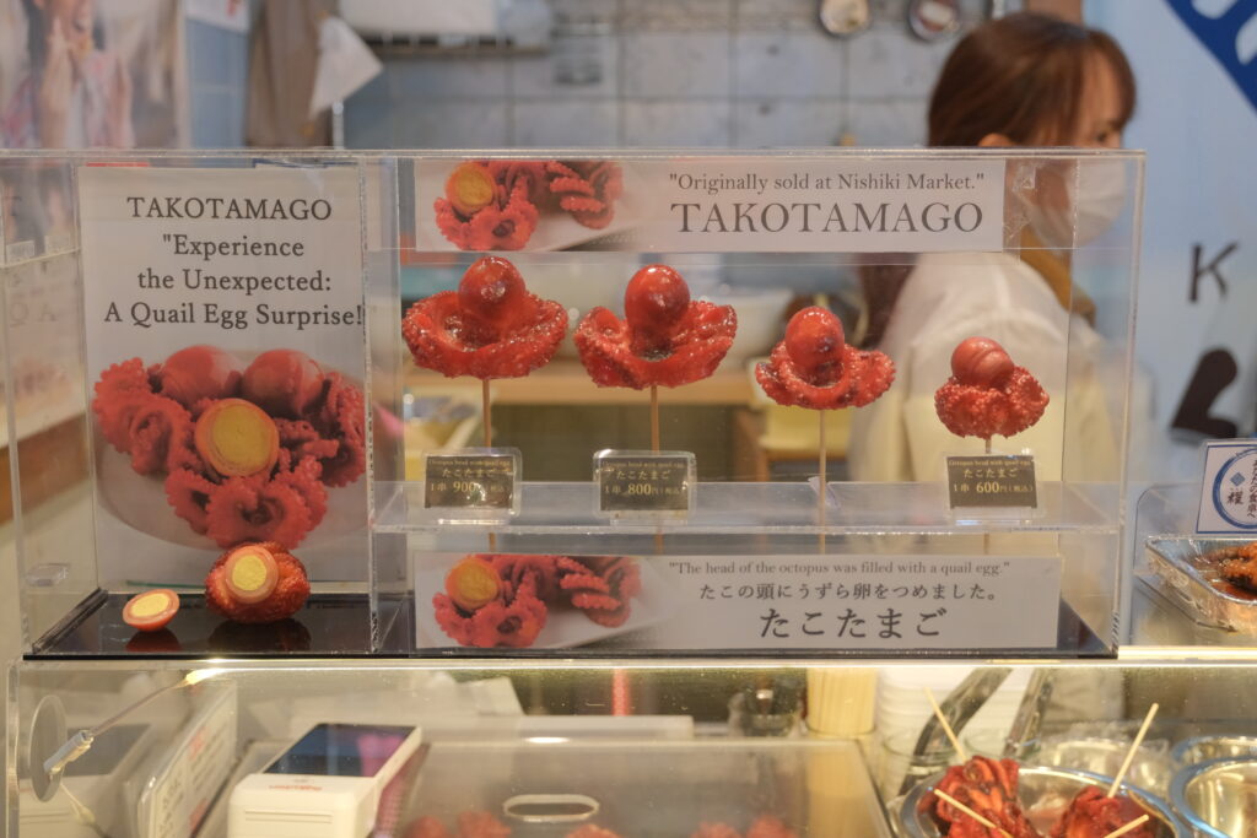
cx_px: 628
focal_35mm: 46
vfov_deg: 29.3
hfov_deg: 42.7
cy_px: 419
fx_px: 1606
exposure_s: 1/200
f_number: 3.7
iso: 2000
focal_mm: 30.5
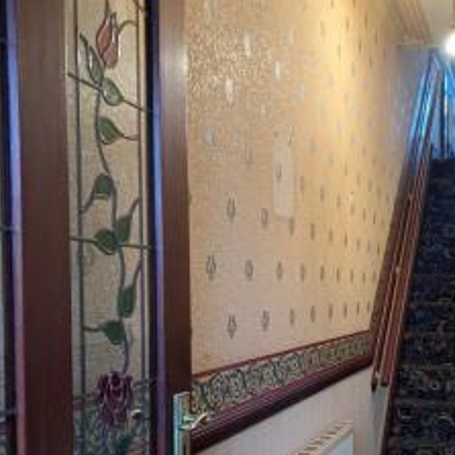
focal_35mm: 45
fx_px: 669
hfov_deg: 37.1
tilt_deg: -2.5
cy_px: 327
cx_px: 312
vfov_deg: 36.9
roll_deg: -0.2
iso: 320
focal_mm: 4.25
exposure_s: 1/33
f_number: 1.8
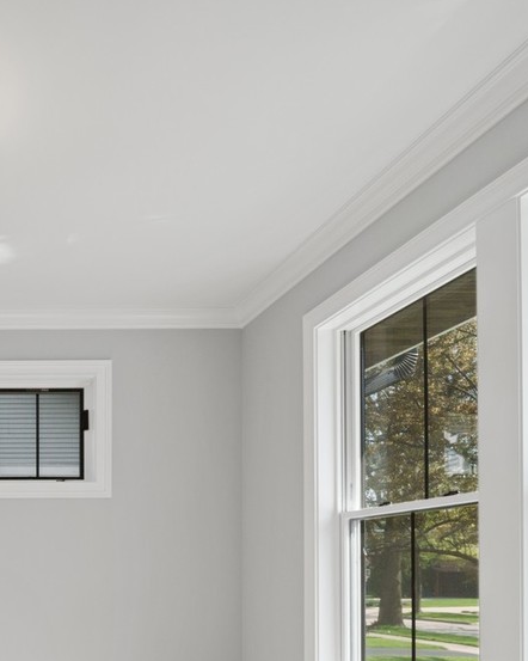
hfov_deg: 36.8
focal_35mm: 33
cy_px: 573
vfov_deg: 49.4
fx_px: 645
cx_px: -66
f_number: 8
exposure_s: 1/40
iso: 400
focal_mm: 12
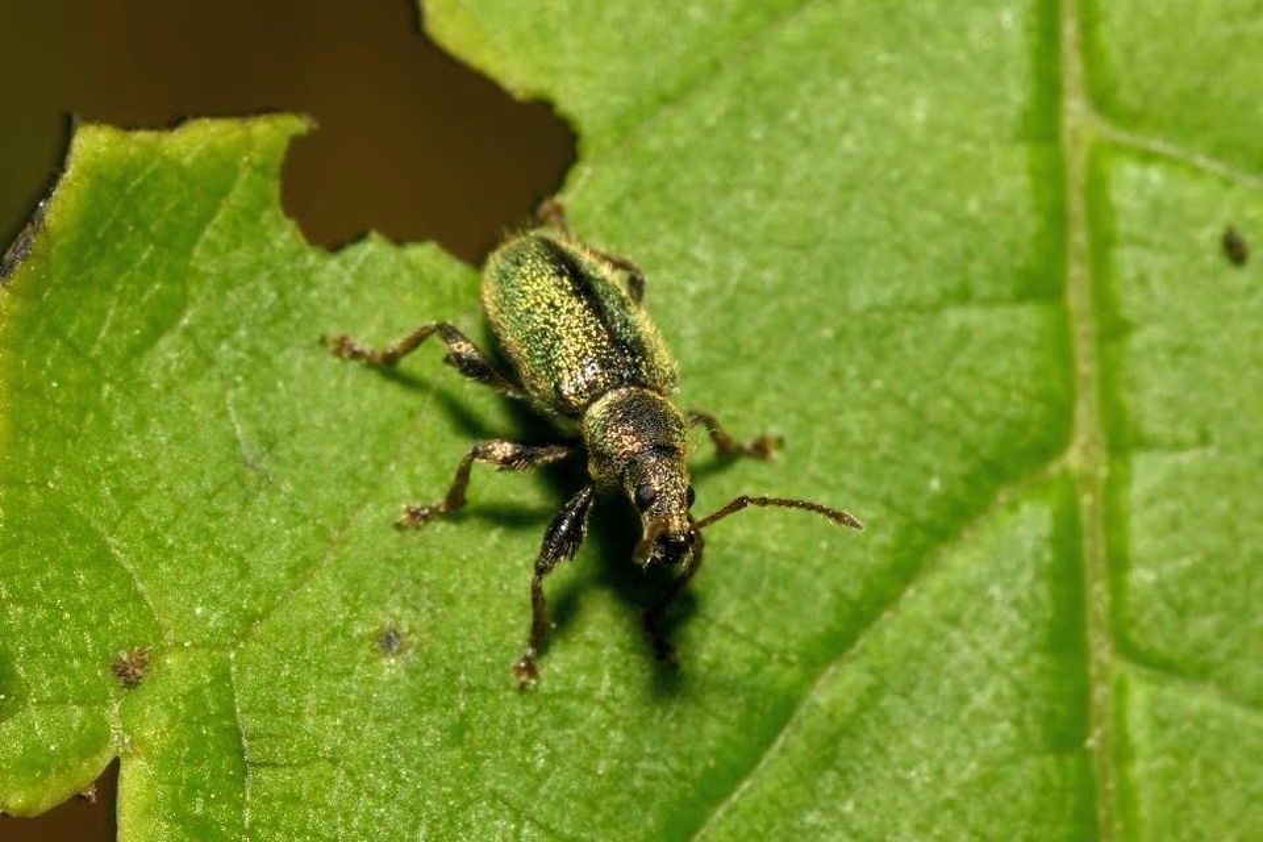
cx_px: 632
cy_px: 421
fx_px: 5525
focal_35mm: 158
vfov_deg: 8.7
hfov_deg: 13.0
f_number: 29
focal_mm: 105
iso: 100
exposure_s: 1/60
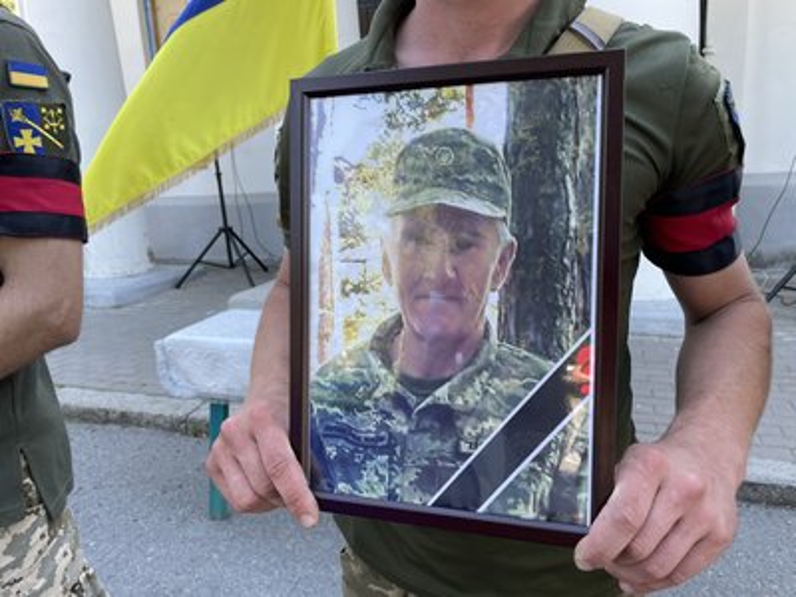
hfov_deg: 67.3
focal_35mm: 26
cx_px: 398
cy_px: 298
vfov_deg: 53.1
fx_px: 598
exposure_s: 1/320
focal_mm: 4.2
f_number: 1.6
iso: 32
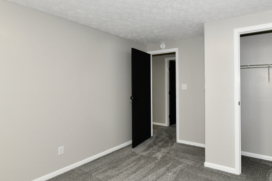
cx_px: 174
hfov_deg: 79.4
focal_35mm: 21
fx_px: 159
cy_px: 89
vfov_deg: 59.5
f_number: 6.3
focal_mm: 15
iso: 640
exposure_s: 1/60
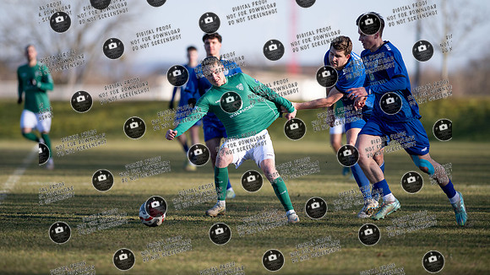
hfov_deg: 6.4
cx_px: 230
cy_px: 117
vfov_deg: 3.6
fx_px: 4390
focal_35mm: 338
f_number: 3.2
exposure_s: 1/1600
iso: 200
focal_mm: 300
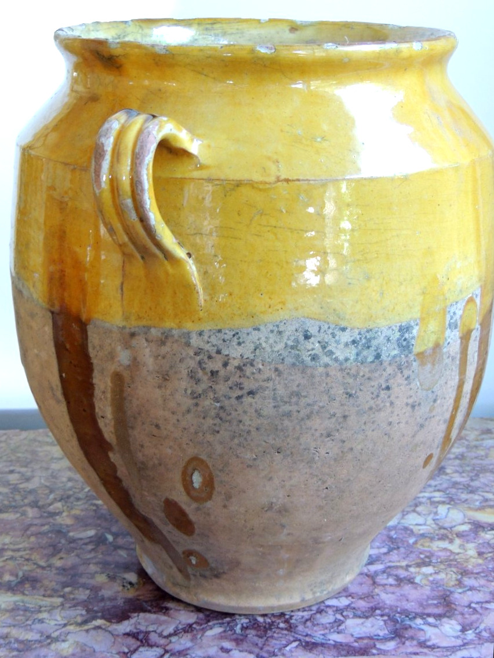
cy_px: 329
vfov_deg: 38.2
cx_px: 247
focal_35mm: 50
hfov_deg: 29.1
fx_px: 951
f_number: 3.6
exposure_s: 1/25
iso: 400
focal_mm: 8.9
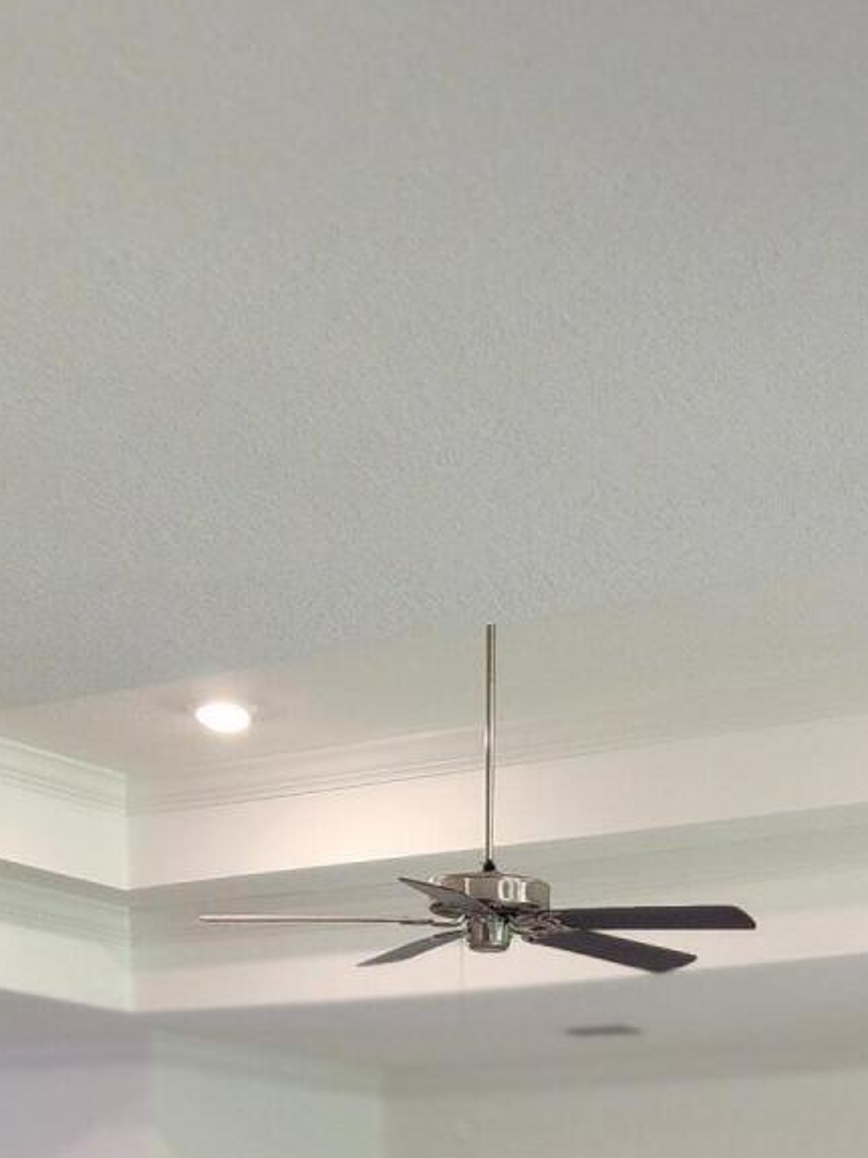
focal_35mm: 80
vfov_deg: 21.5
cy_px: 1607
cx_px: 663
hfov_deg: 18.3
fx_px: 2676
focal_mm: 6.4
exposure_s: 1/120
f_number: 1.8
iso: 200
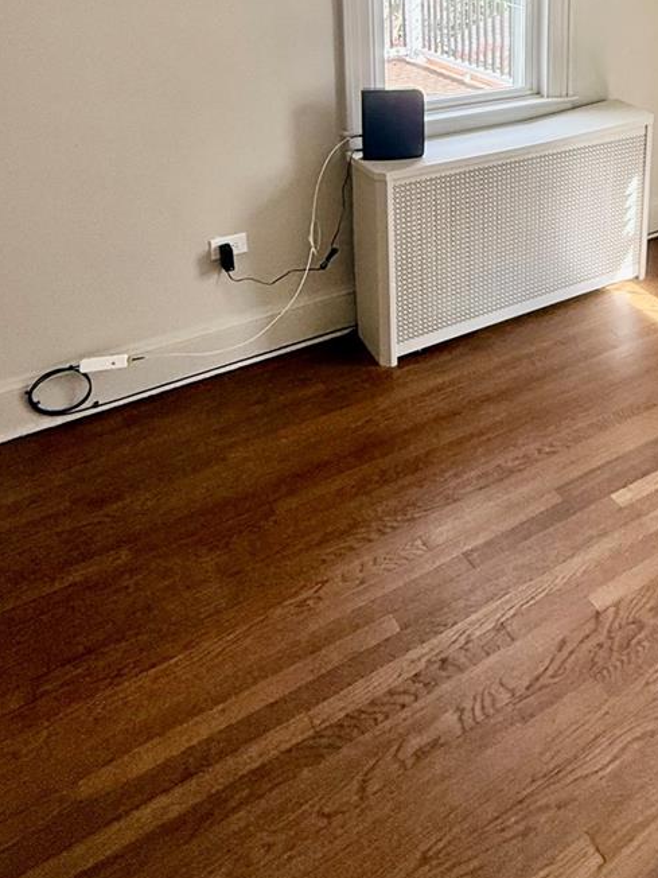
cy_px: 79
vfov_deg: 49.1
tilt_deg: -12.2
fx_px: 836
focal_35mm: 33
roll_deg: -2.4
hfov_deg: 39.6
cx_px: 600
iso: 125
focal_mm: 2.22
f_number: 2.2
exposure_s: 1/99
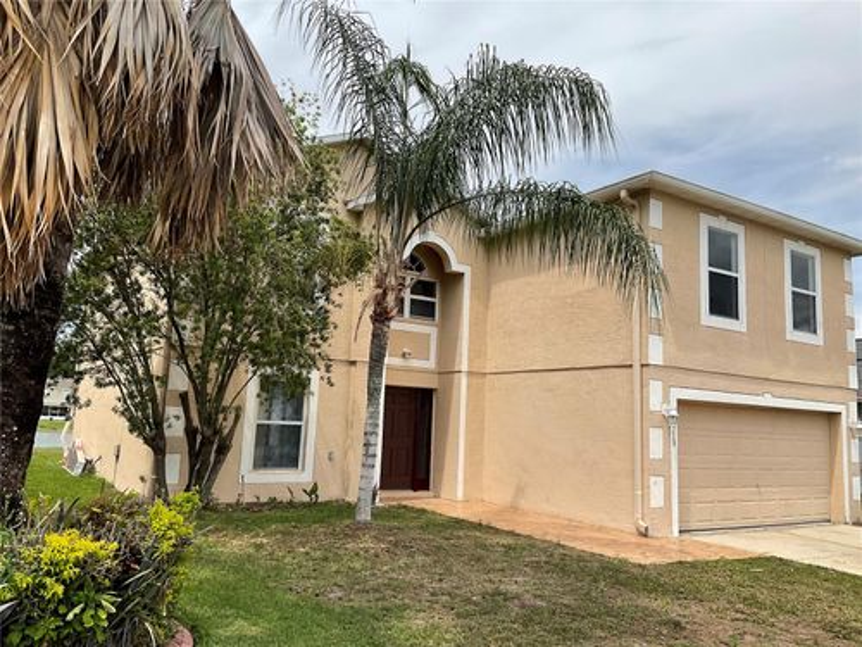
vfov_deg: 48.2
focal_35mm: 29
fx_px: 722
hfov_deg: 61.7
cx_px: 431
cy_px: 324
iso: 16
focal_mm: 3
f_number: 1.8
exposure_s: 1/2141
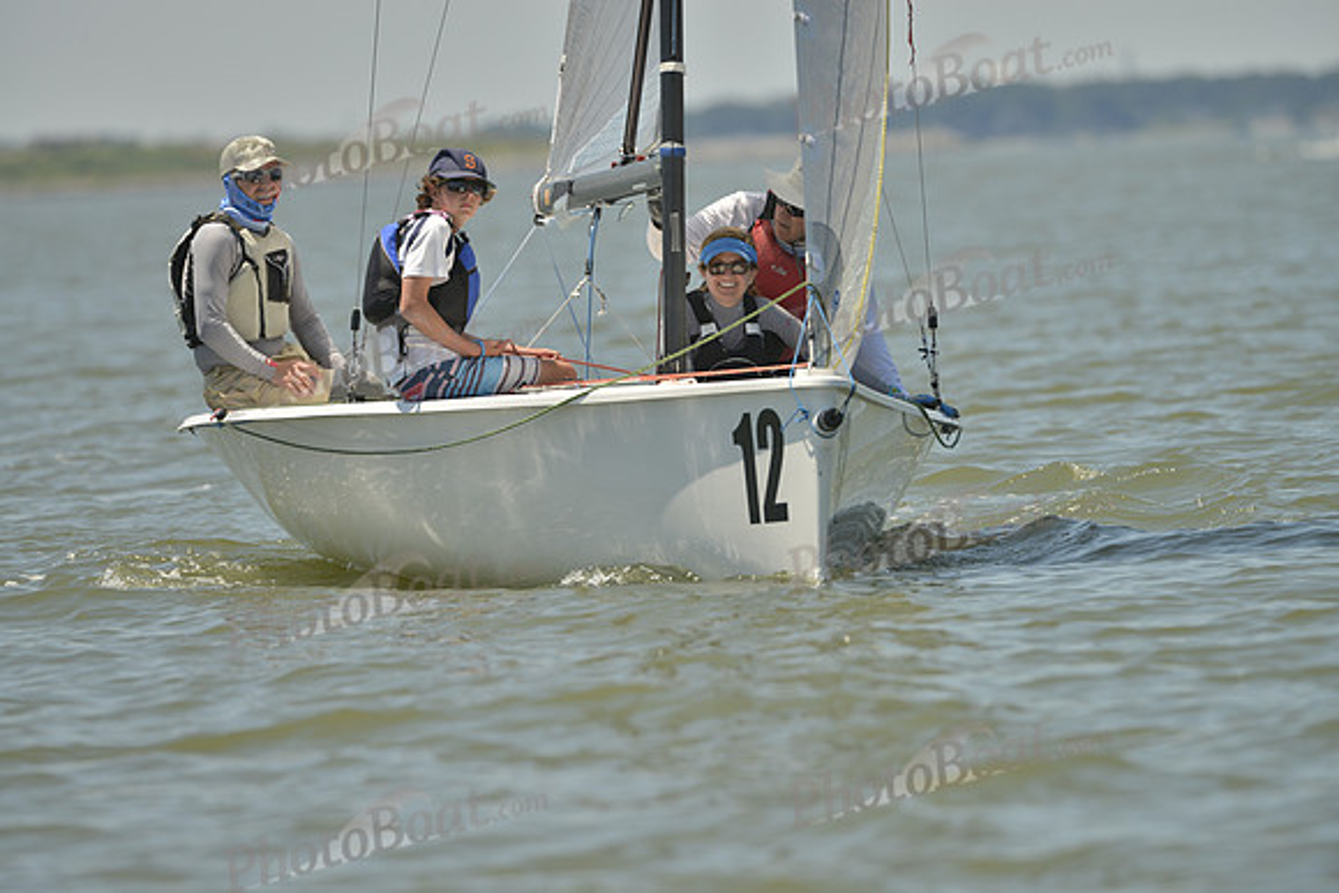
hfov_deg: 5.2
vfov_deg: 3.4
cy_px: 446
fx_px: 14881
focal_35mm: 400
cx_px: 670
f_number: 5.6
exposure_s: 1/1250
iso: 200
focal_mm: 400
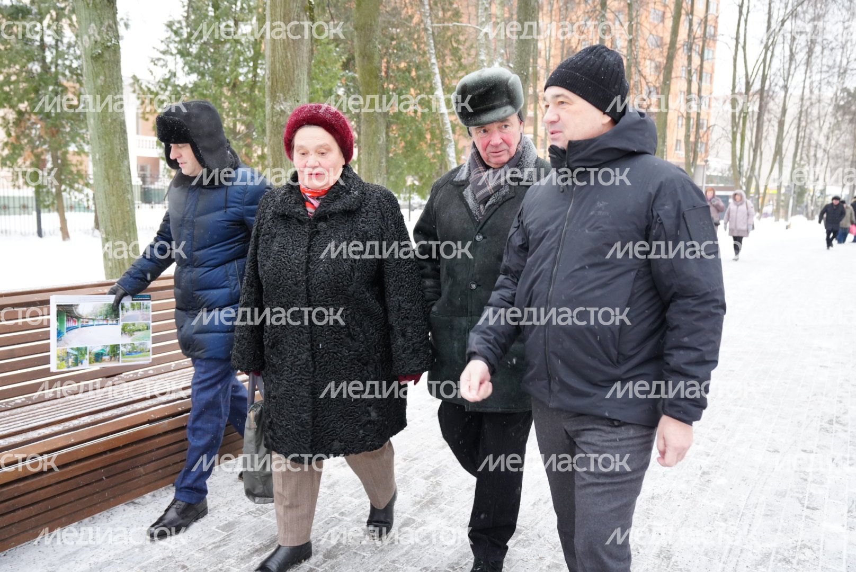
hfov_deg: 61.9
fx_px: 714
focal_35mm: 30
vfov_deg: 43.7
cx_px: 428
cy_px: 286
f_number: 4.5
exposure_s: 1/160
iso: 2000
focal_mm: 30
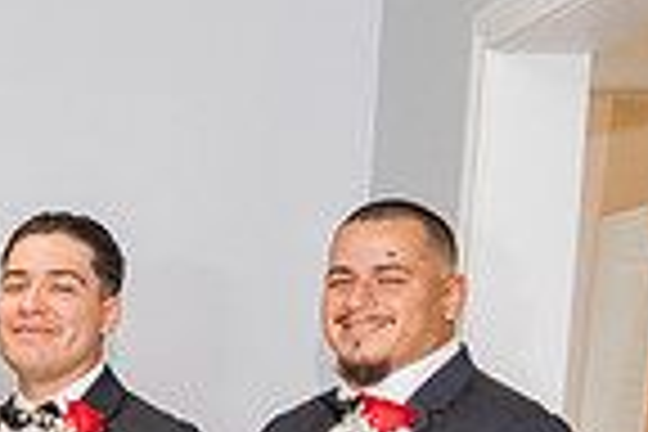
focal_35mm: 125
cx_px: -544
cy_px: 670
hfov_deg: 14.3
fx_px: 2250
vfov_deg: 10.5
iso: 640
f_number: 4
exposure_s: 1/160
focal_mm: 24
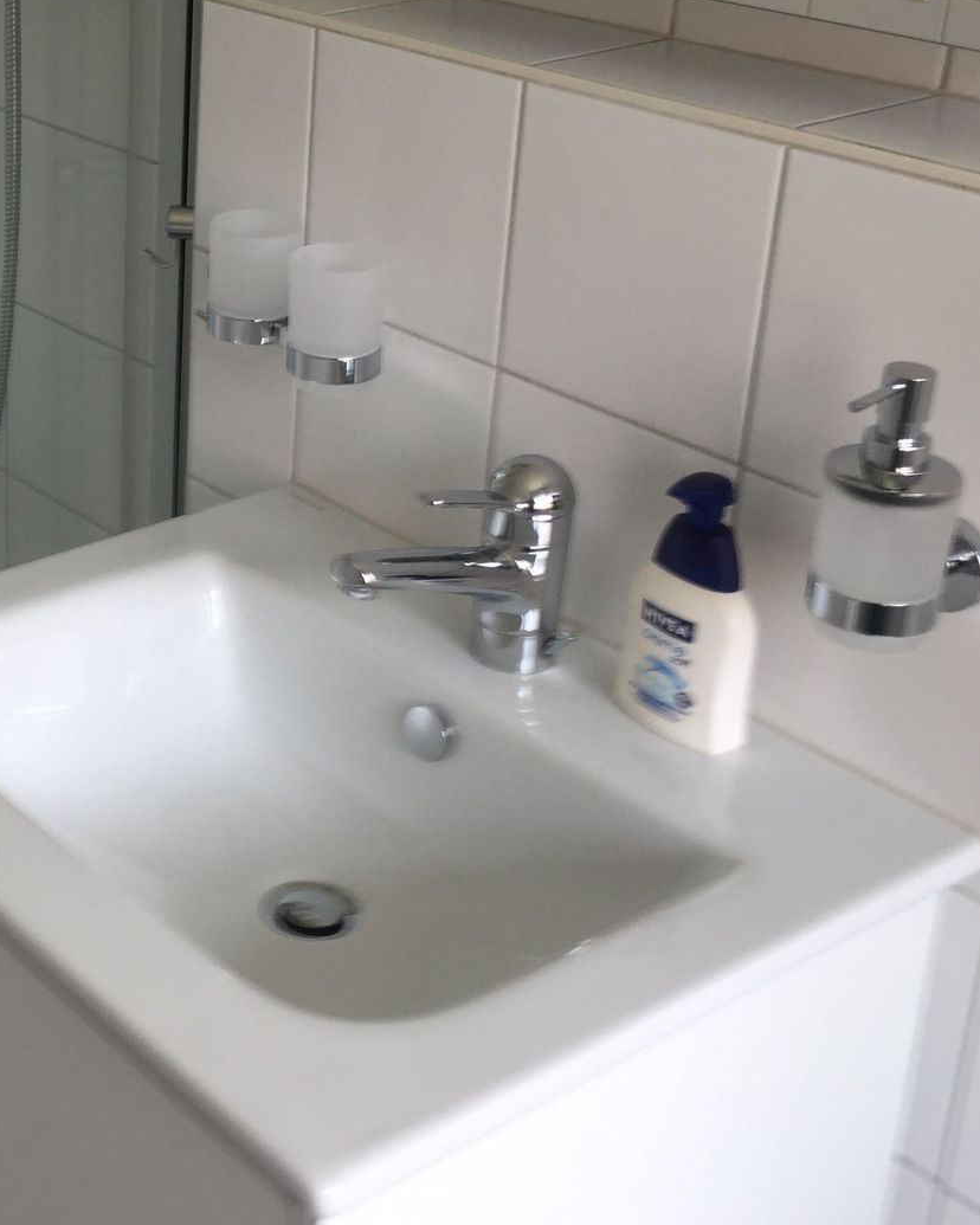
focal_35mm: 56
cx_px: 51
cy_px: 449
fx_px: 2030
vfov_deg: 33.4
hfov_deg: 26.0
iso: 32
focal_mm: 4.15
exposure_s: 1/50
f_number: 2.2
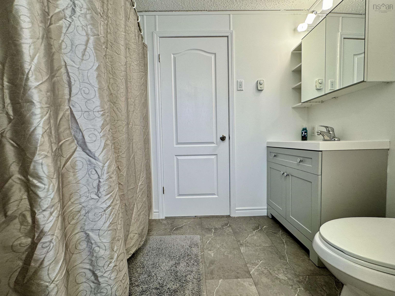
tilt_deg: -2.9
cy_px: 148
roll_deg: +1.0
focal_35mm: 14
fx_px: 160
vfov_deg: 85.7
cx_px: 198
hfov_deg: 102.1
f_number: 2.2
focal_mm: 2.22
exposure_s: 1/120
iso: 160
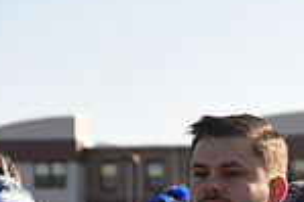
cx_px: 496
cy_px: 334
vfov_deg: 6.6
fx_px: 1712
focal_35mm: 203
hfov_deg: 9.8
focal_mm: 52
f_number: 2.8
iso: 100
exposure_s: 1/1250
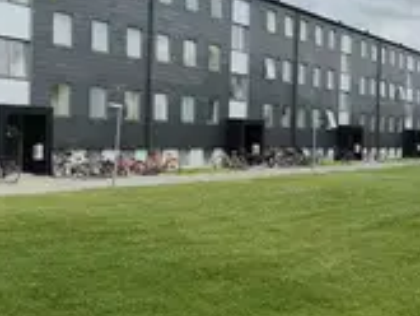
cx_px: 22
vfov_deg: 28.0
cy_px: 135
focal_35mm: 52
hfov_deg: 34.2
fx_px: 631
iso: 25
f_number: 1.8
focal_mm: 5.4
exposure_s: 1/1164
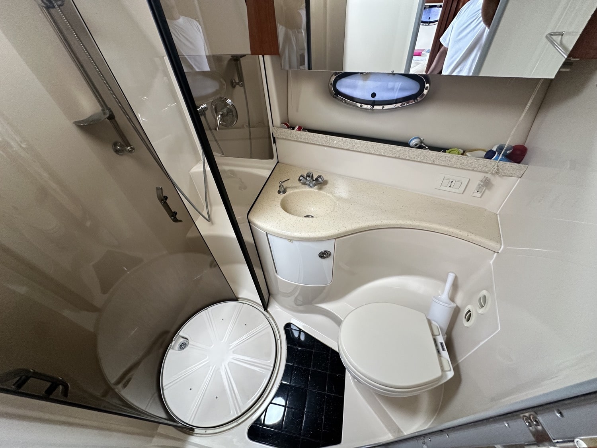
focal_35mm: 14
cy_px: 224
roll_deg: +3.7
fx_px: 241
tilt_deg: -44.2
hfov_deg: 102.1
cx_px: 298
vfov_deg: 85.7
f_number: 2.2
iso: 250
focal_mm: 2.22
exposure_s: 1/99
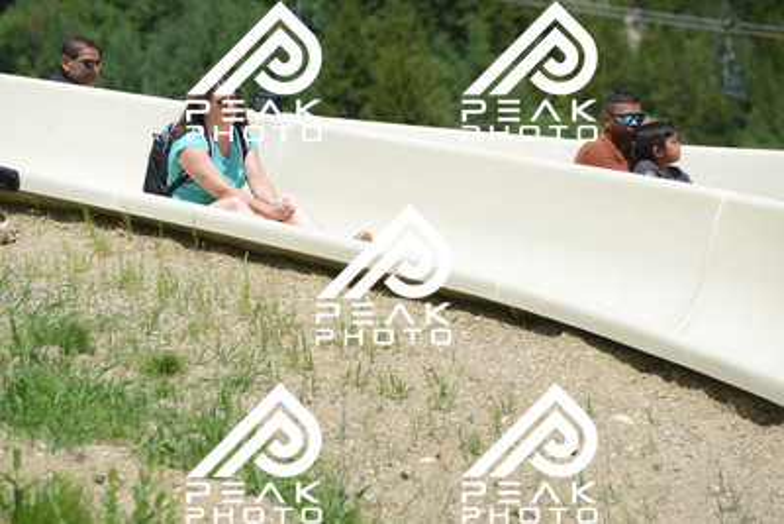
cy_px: 262
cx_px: 392
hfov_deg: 10.5
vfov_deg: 7.0
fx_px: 4248
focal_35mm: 195
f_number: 6.3
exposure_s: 1/1250
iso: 360
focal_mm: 195
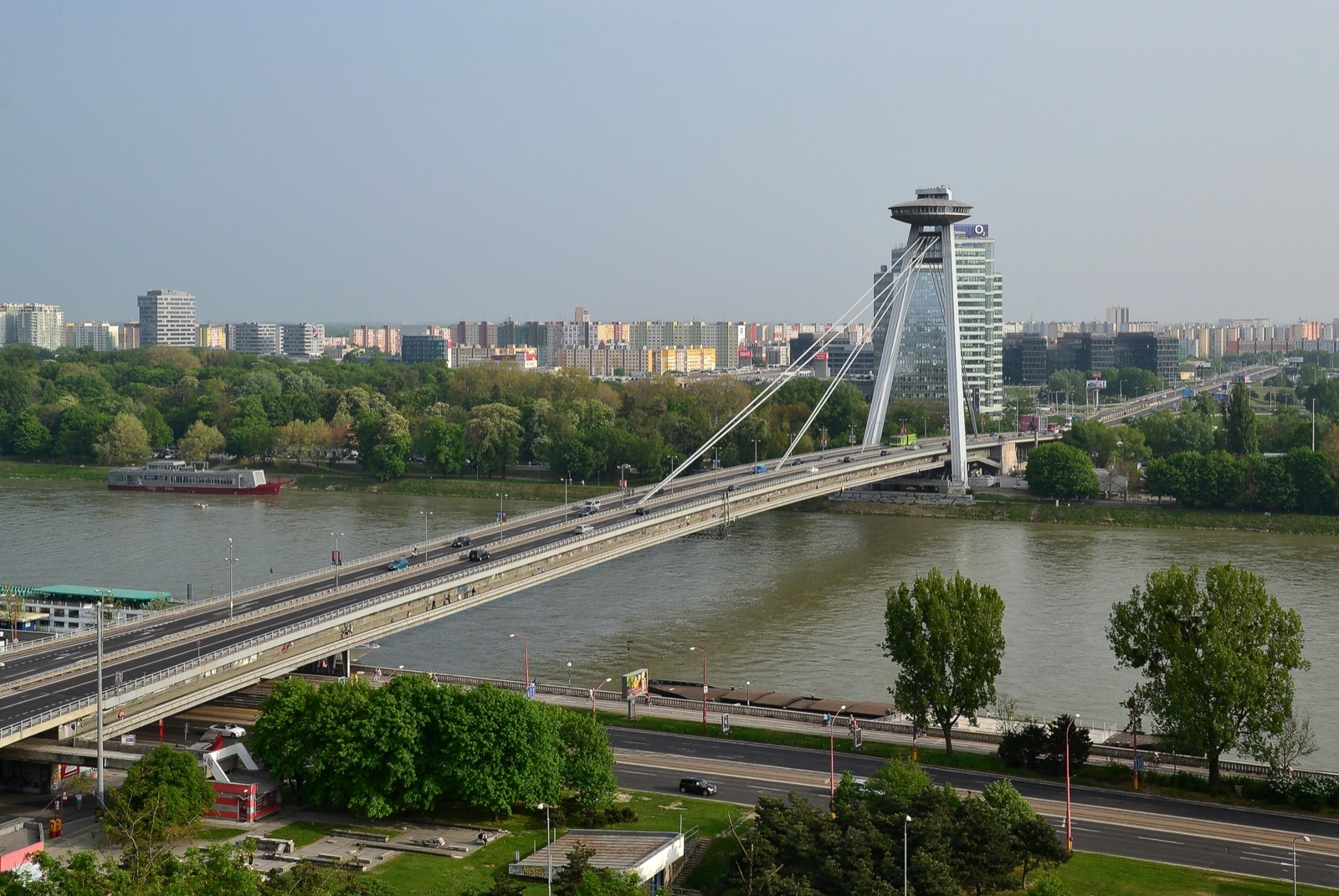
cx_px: 670
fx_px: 1787
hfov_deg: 41.1
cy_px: 448
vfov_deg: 28.2
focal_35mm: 48
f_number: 11
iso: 400
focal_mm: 32
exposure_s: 1/400
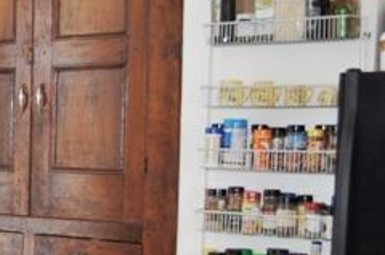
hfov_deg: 19.4
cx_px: -215
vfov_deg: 15.0
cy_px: 227
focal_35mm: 90
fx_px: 961
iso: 450
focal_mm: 18
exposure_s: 1/60
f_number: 4
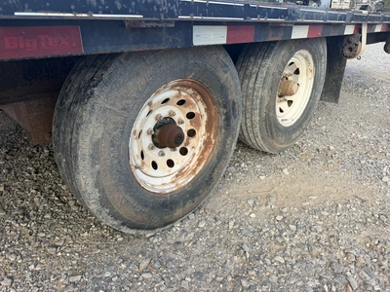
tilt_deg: -27.1
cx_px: 195
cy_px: 146
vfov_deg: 56.8
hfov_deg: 71.6
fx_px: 270
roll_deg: -0.9
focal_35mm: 24
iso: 80
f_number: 1.78
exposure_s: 1/665
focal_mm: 6.76
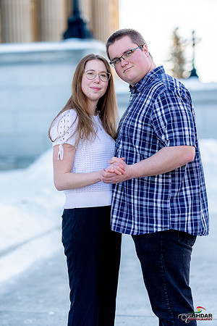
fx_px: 768
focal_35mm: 85
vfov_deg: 23.9
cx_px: 108
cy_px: 163
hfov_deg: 16.1
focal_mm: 85
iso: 200
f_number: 2
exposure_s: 1/1600
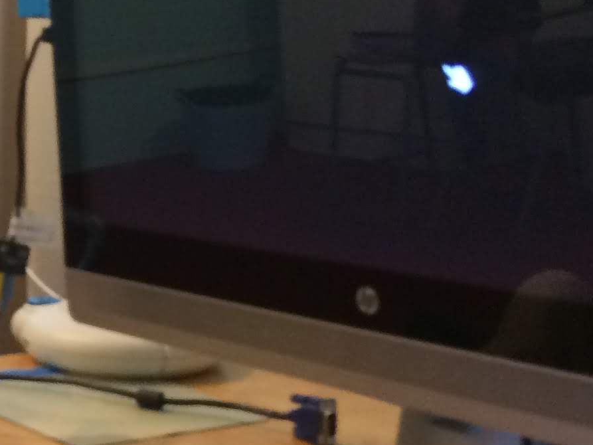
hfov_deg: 17.1
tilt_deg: -9.2
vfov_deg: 14.0
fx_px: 1816
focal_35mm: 106
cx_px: -234
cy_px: 193
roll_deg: -0.5
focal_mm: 4.15
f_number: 2.2
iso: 200
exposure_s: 1/33
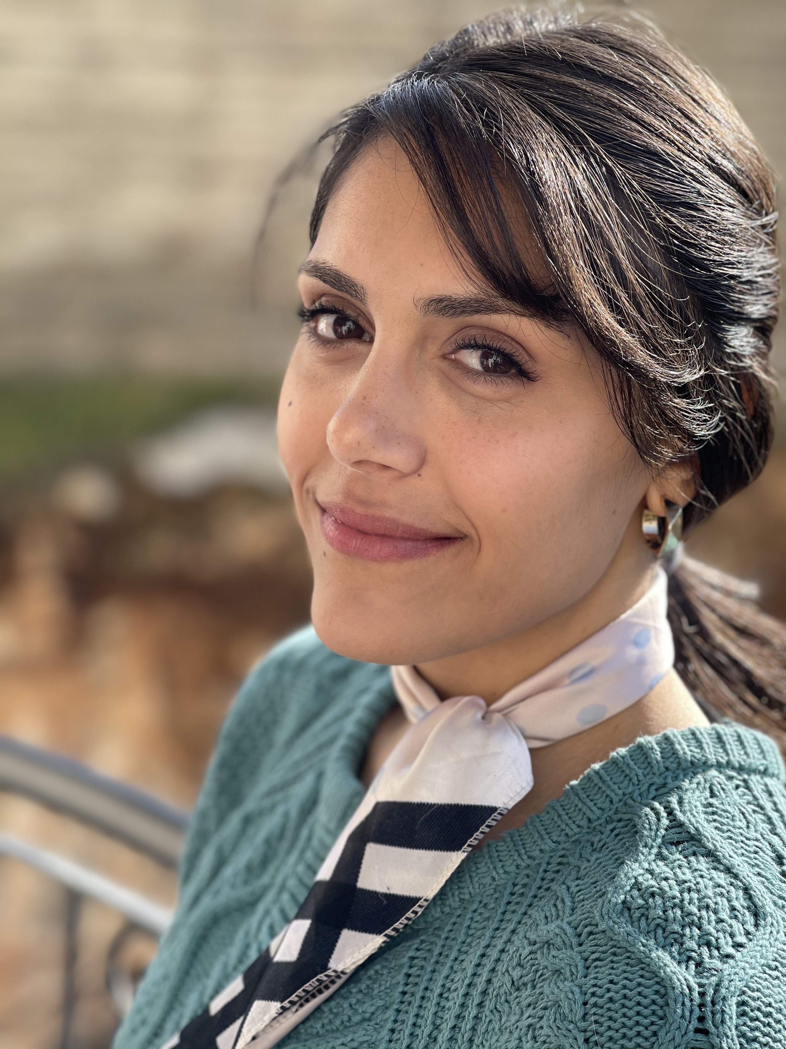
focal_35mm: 64
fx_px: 1938
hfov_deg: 22.9
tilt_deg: -10.3
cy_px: 524
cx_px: 393
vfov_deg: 30.3
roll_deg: -1.6
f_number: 2.2
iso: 20
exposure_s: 1/238
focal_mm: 7.5
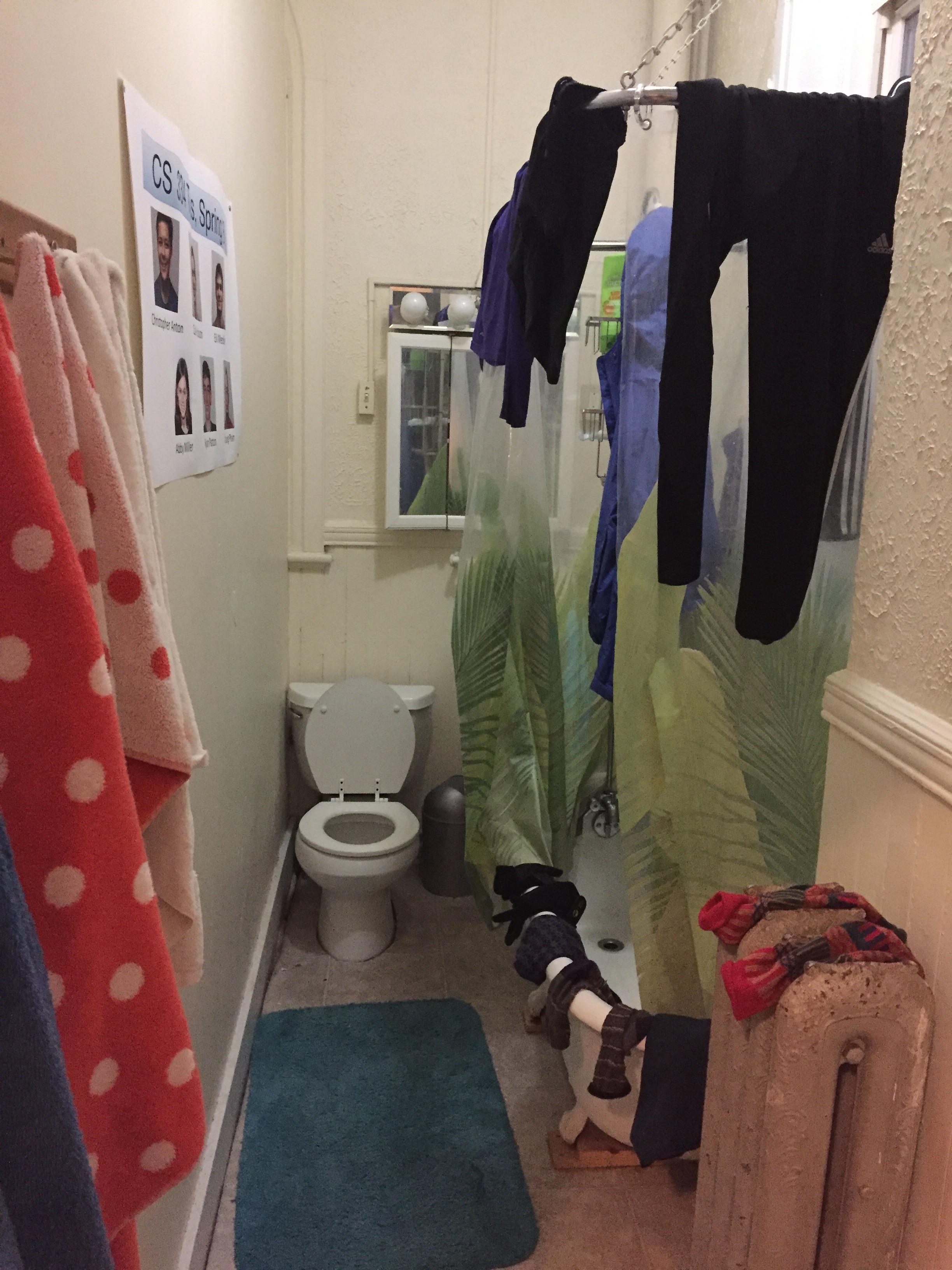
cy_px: 635
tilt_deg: -10.6
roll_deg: -1.4
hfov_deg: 48.2
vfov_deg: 61.7
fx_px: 1063
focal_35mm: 29
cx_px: 476
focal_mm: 4.15
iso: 400
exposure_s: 1/15
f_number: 2.2
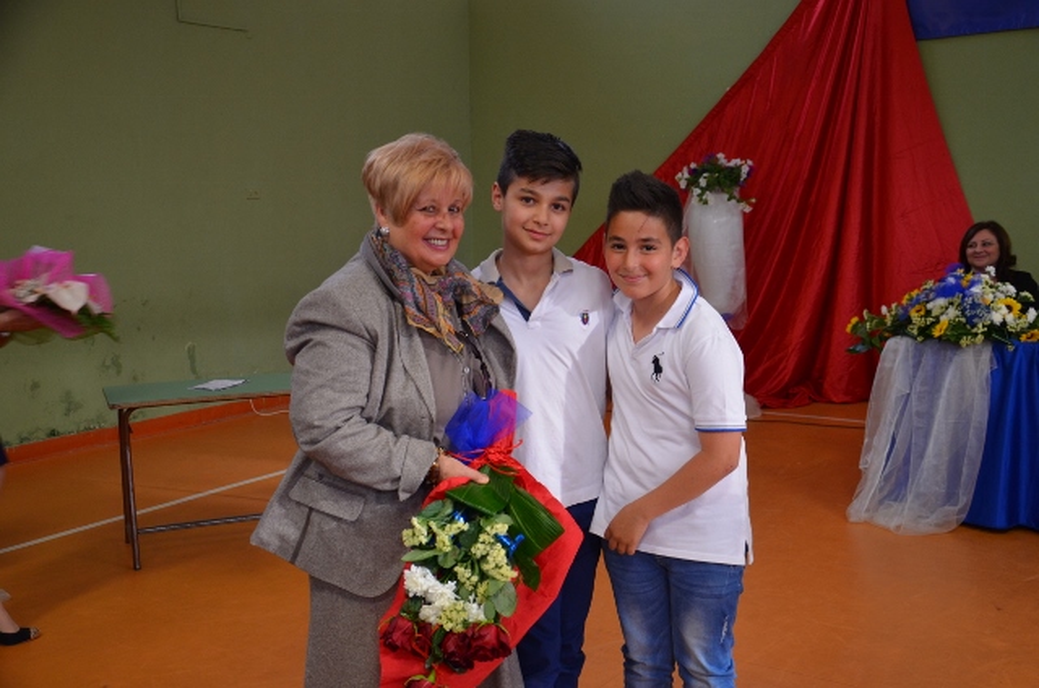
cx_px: 520
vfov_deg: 31.8
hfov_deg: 46.5
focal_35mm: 42
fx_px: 1210
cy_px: 344
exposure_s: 1/60
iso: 800
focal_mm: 28
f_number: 4
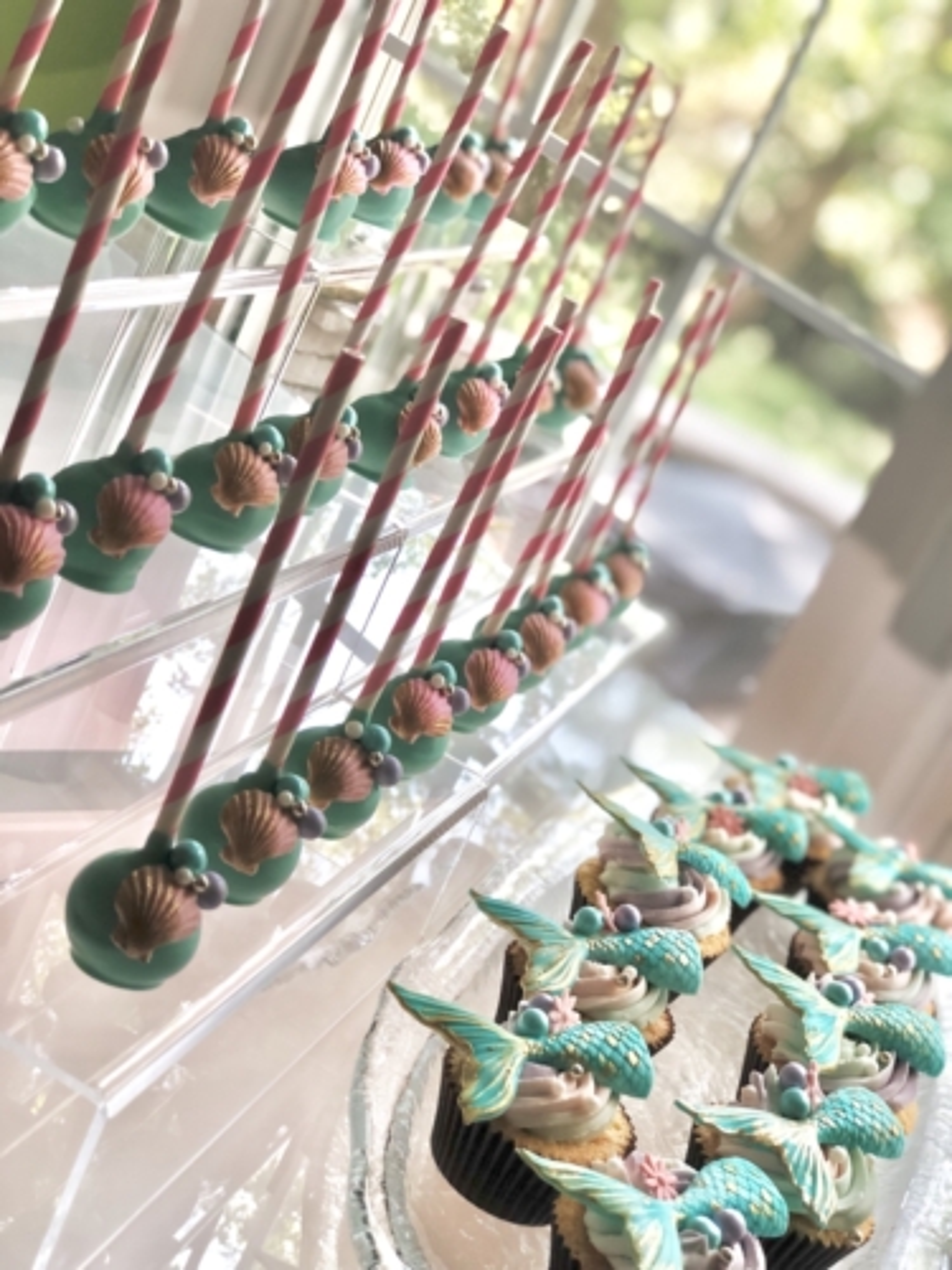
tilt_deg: -19.3
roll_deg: -25.0
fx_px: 2090
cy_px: 635
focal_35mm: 57
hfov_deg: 25.7
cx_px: 476
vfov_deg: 33.8
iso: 40
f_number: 2.8
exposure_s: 1/30
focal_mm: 6.6
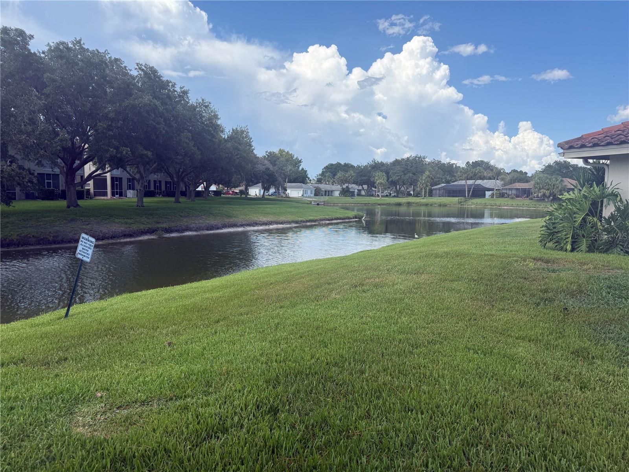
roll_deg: -0.6
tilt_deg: -4.9
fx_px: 436
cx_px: 314
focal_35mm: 24
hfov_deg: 71.6
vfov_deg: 56.8
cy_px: 236
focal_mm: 6.76
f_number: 1.78
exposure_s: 1/3584
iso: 80
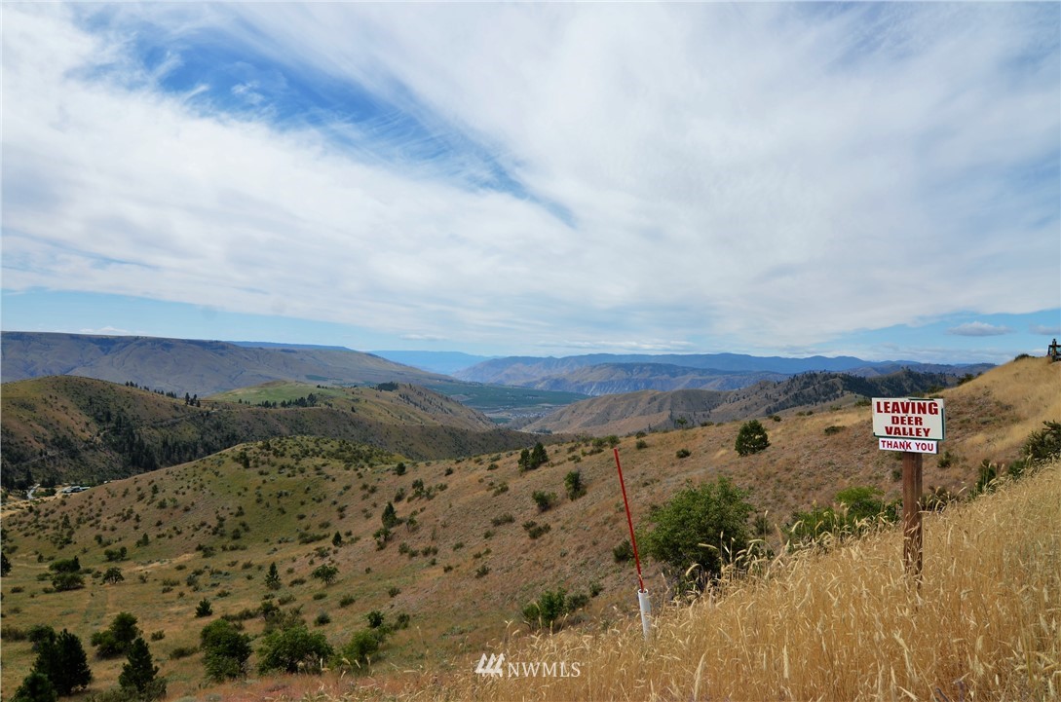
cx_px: 530
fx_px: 662
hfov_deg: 77.4
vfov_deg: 55.9
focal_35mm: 22
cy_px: 351
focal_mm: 15
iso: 100
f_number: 8
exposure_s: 1/250
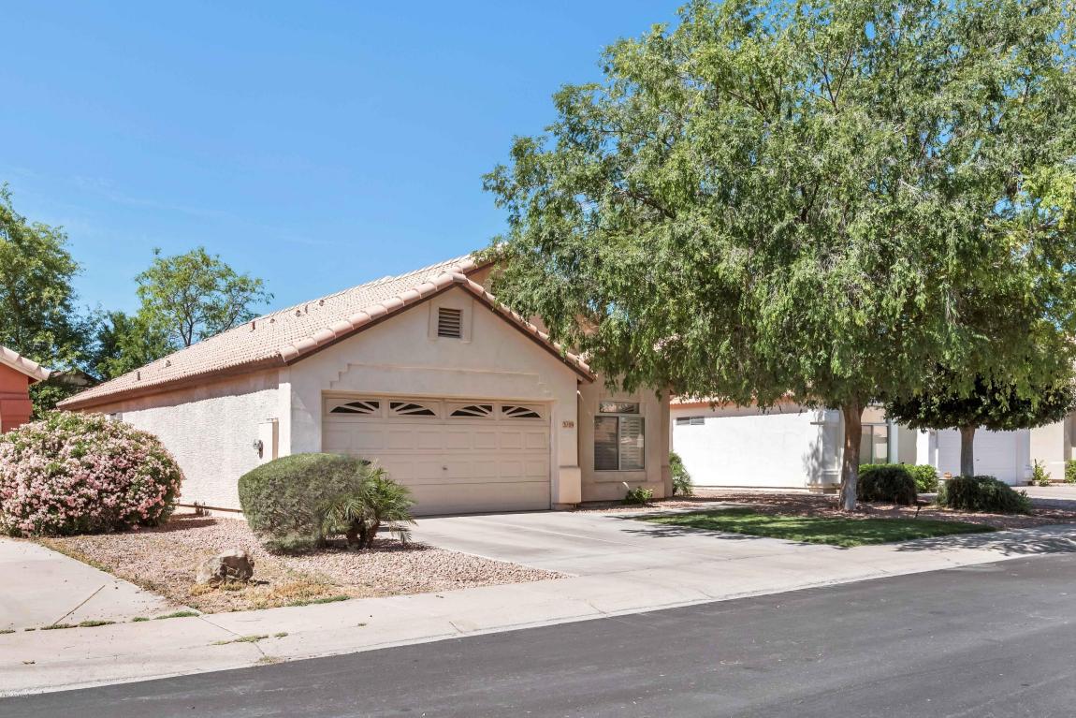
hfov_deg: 61.9
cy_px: 359
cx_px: 538
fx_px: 897
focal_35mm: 30
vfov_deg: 43.6
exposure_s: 1/1600
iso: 2000
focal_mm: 30
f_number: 16
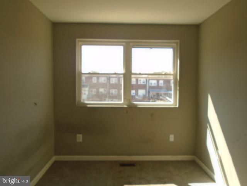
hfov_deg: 67.3
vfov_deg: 53.1
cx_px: 124
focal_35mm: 26
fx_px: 186
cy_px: 93
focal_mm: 4.6
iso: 100
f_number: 3.2
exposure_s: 1/125
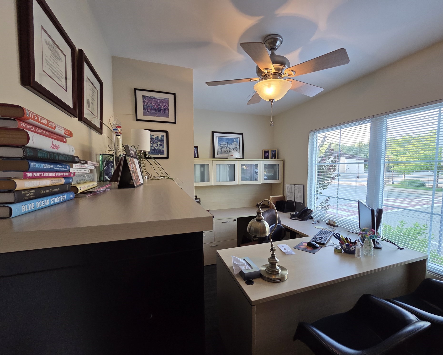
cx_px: 236
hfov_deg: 100.6
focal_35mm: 14
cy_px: 182
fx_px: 184
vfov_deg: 88.0
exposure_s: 1/120
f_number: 2.2
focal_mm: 2.2
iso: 250
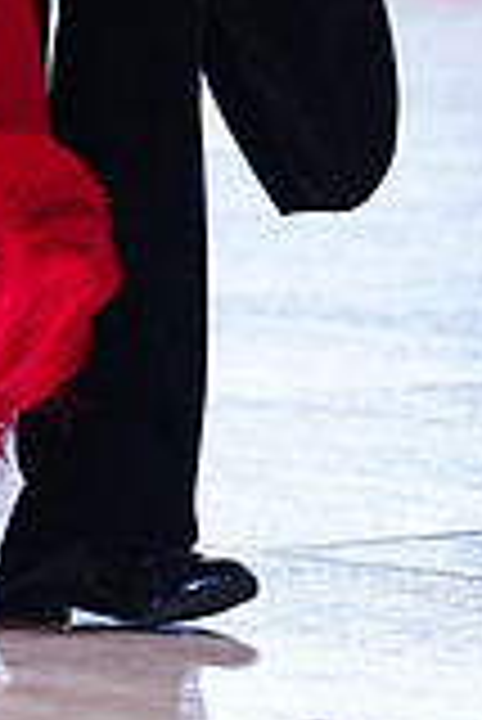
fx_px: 8717
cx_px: -205
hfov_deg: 3.2
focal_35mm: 435
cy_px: -432
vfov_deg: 4.7
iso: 800
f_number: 2.8
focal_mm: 120
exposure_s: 1/500
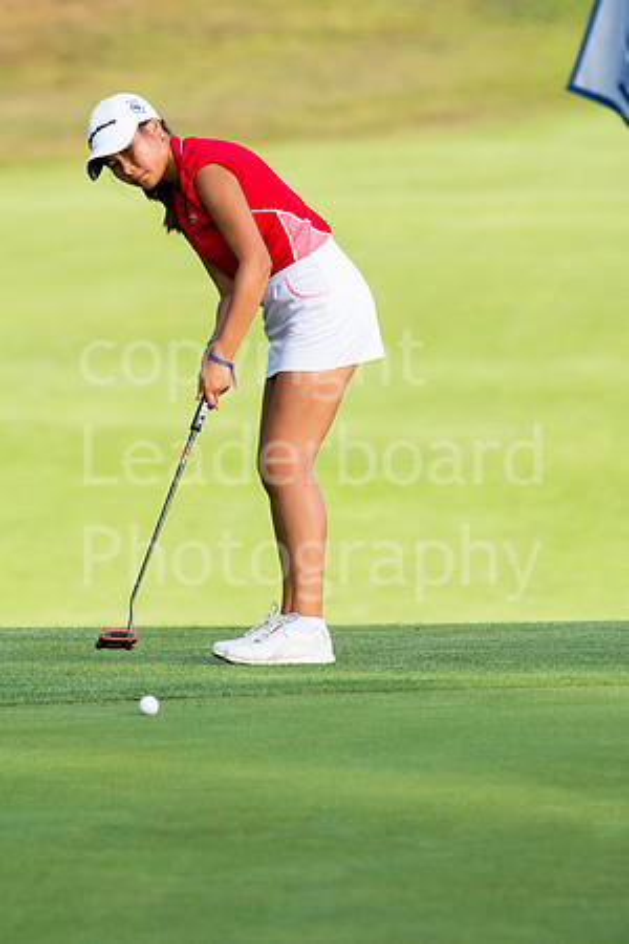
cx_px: 314
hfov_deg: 2.3
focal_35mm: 600
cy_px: 472
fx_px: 15724
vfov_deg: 3.4
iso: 800
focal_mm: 400
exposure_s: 1/640
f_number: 6.3
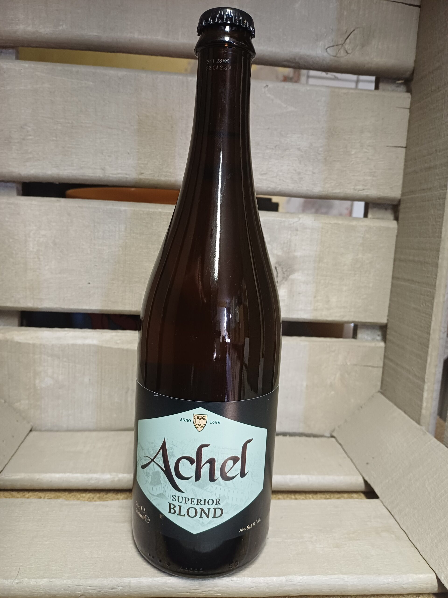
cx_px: 224
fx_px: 431
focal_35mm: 25
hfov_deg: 54.9
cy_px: 299
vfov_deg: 69.4
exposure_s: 1/50
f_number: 1.8
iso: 320
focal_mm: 4.65
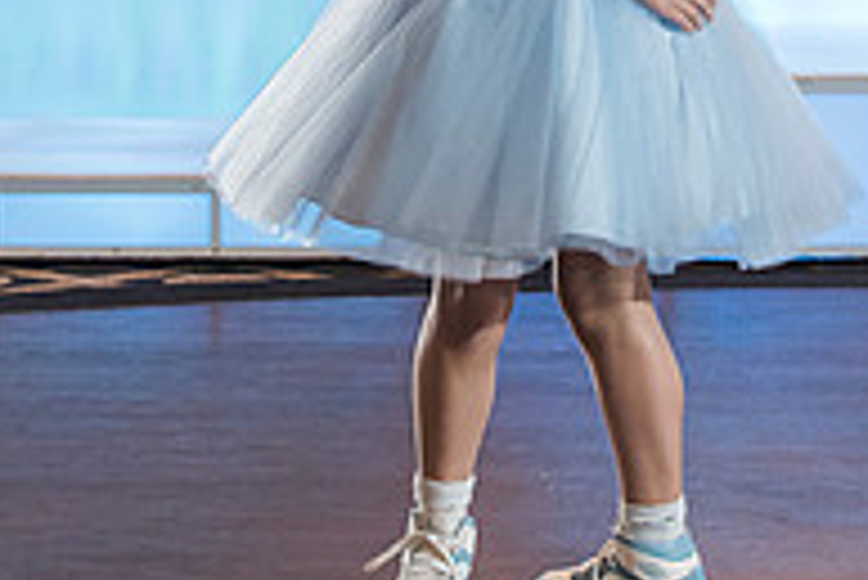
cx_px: 595
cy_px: -248
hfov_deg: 9.4
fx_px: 5284
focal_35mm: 219
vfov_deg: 6.2
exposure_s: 1/80
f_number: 4
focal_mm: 70
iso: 1600
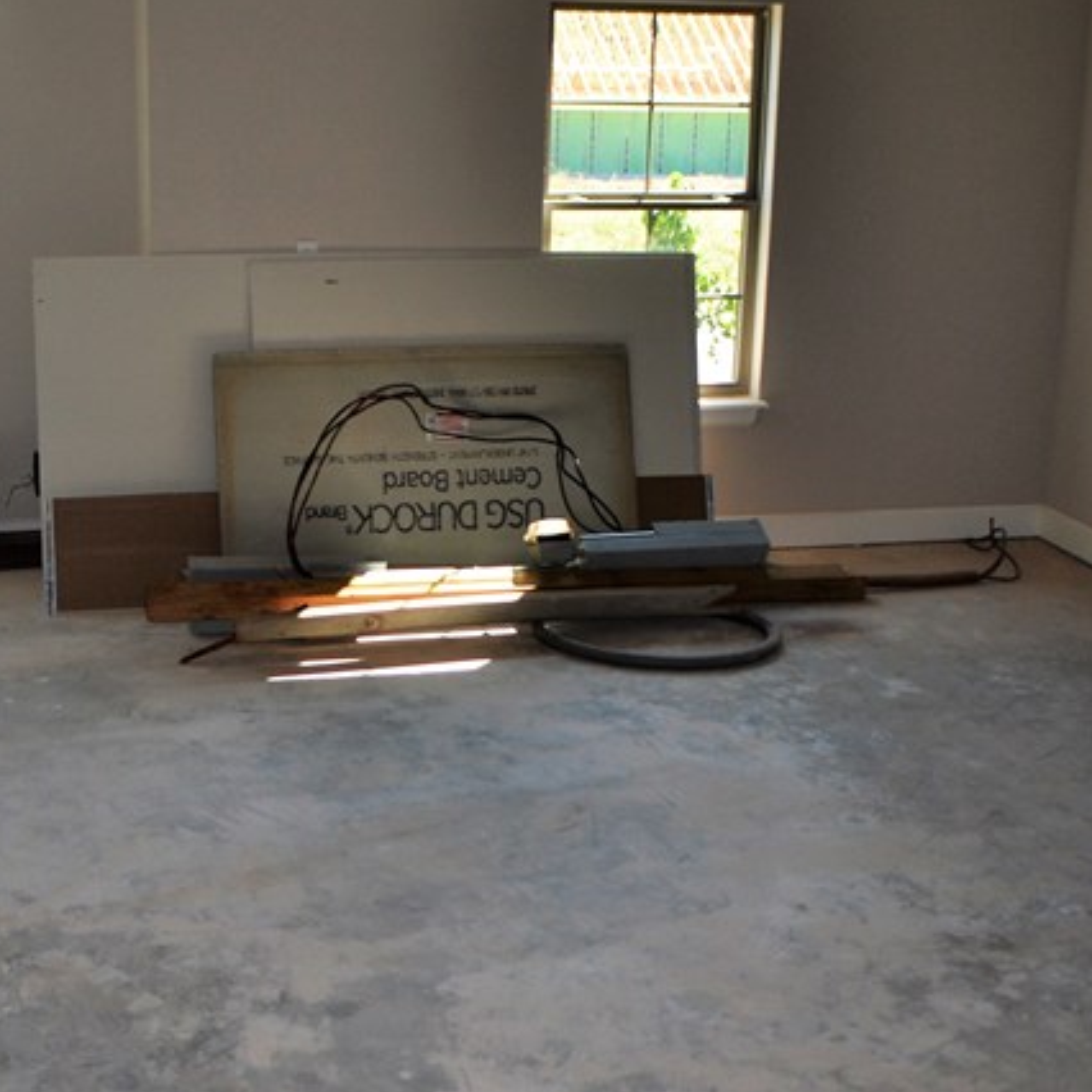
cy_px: 625
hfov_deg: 26.0
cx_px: 213
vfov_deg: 26.5
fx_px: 2320
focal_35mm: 65
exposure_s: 1/125
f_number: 4
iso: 180
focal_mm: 20
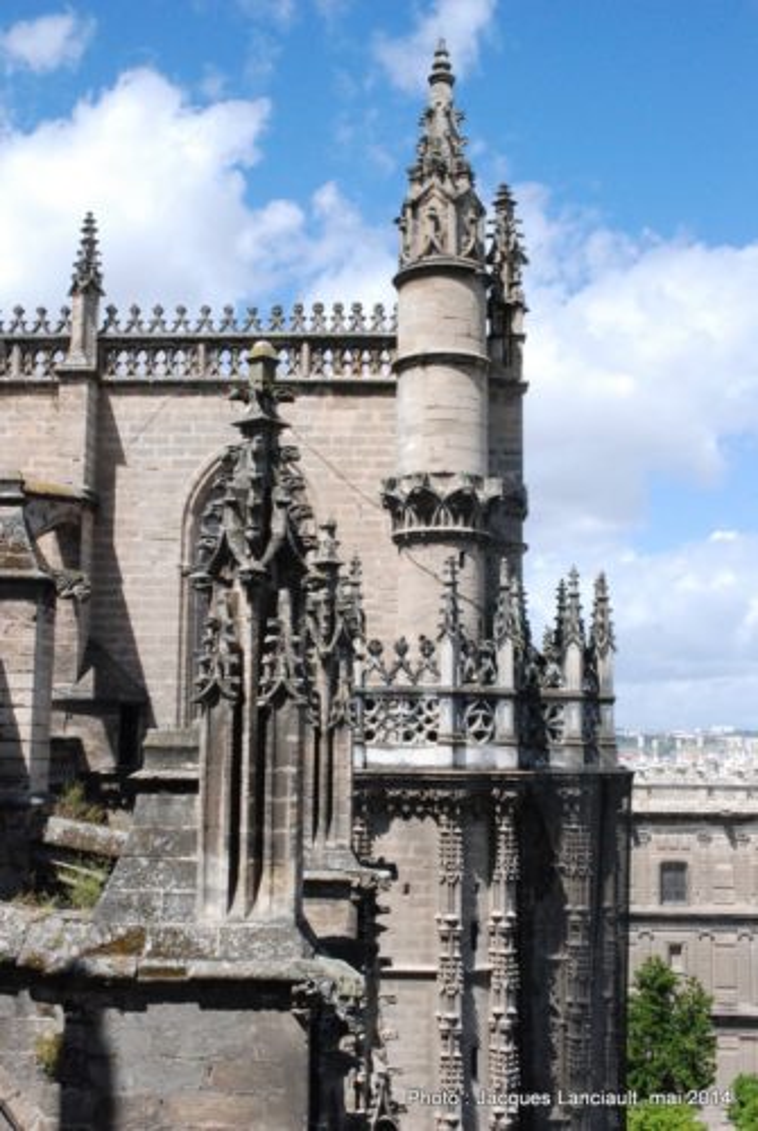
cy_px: 566
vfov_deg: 47.9
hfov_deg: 33.1
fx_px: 1275
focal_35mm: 40
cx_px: 379
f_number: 14
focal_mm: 27
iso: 1600
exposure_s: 1/800
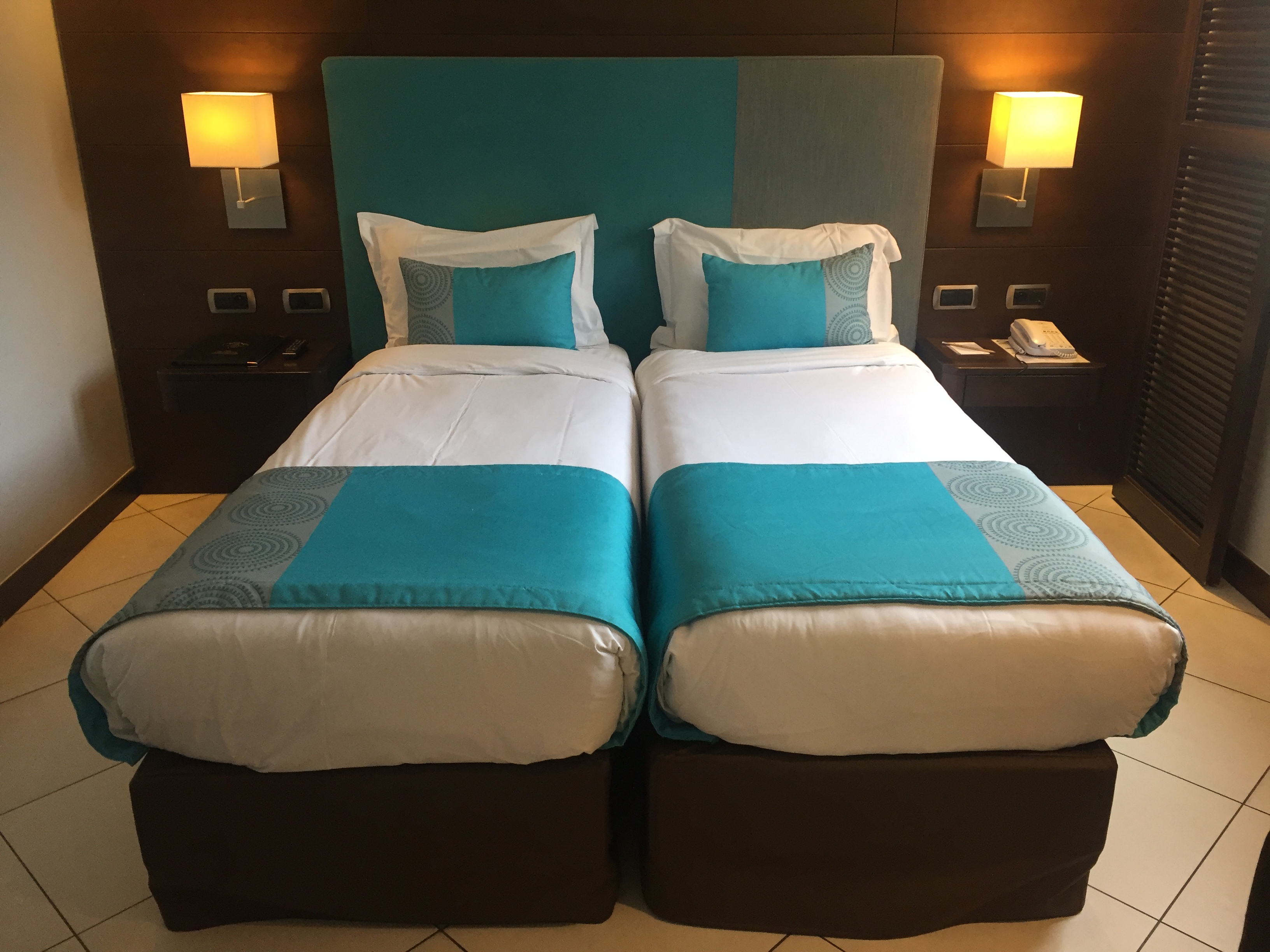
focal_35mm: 29
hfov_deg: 61.7
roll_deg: +0.5
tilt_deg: -19.9
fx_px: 1064
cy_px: 476
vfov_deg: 48.2
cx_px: 635
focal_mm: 4.15
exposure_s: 1/33
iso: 64
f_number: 2.2
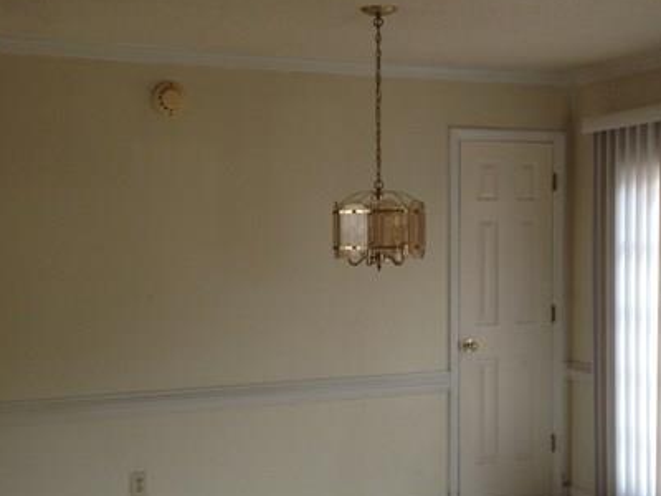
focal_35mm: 56
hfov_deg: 34.3
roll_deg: +0.9
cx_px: 329
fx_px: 1069
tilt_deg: -3.7
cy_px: 268
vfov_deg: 26.1
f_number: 2.4
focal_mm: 4.28
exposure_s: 1/120
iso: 80
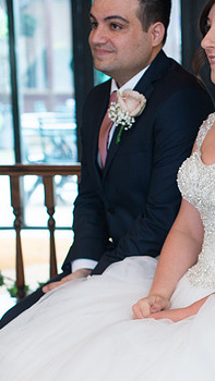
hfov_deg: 10.6
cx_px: 204
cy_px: 270
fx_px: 1155
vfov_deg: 18.7
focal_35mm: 114
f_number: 2.5
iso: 320
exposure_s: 1/125
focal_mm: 35
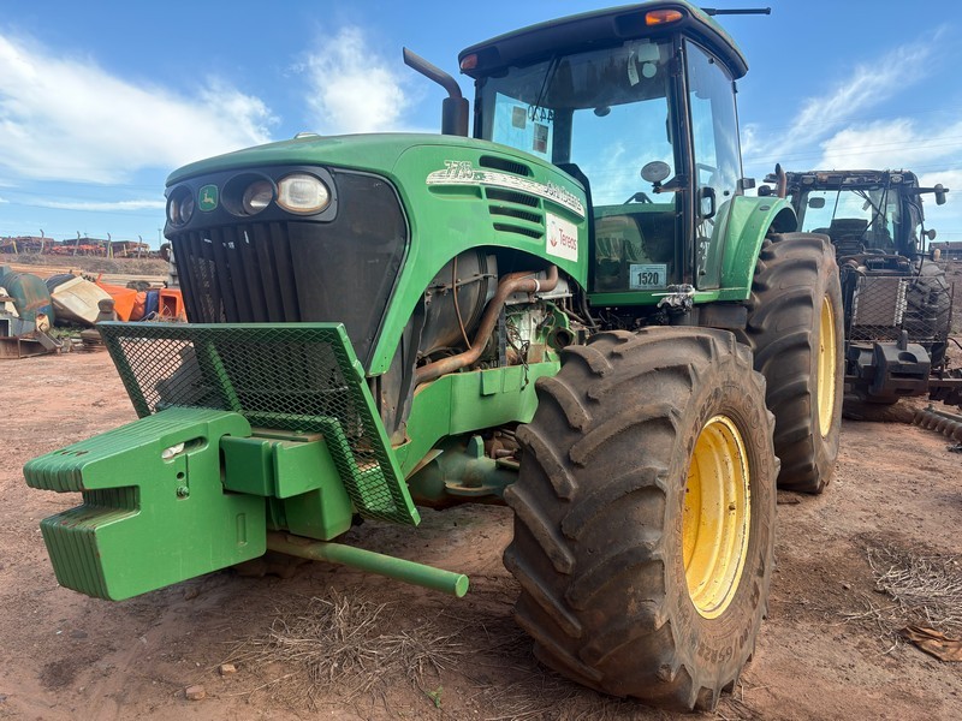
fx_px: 723
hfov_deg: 67.3
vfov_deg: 53.1
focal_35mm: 26
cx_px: 481
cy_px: 360
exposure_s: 1/1032
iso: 64
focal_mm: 5.96
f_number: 1.6
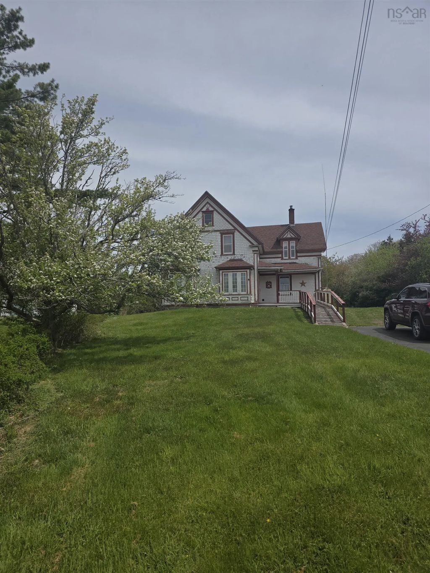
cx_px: 215
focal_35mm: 23
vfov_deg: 73.9
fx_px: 381
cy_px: 286
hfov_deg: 58.9
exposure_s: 1/1686
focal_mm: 6.3
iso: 12
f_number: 1.7
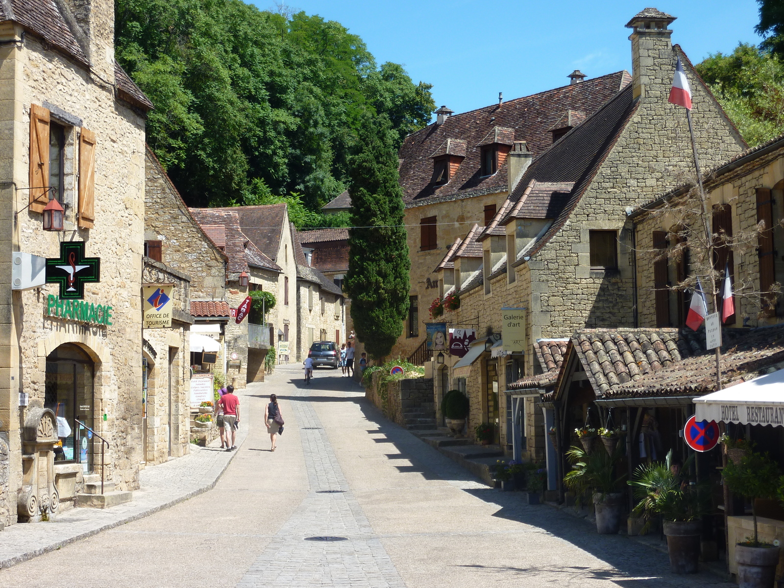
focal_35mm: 63
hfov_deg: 30.7
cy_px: 294
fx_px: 1427
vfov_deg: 23.3
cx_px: 392
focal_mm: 10.3
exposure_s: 1/400
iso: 80
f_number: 4
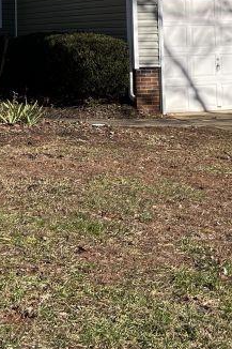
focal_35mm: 85
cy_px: -15
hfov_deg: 15.8
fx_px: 822
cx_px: 10
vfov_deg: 22.8
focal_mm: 5.1
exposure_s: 1/3135
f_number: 1.6
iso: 50
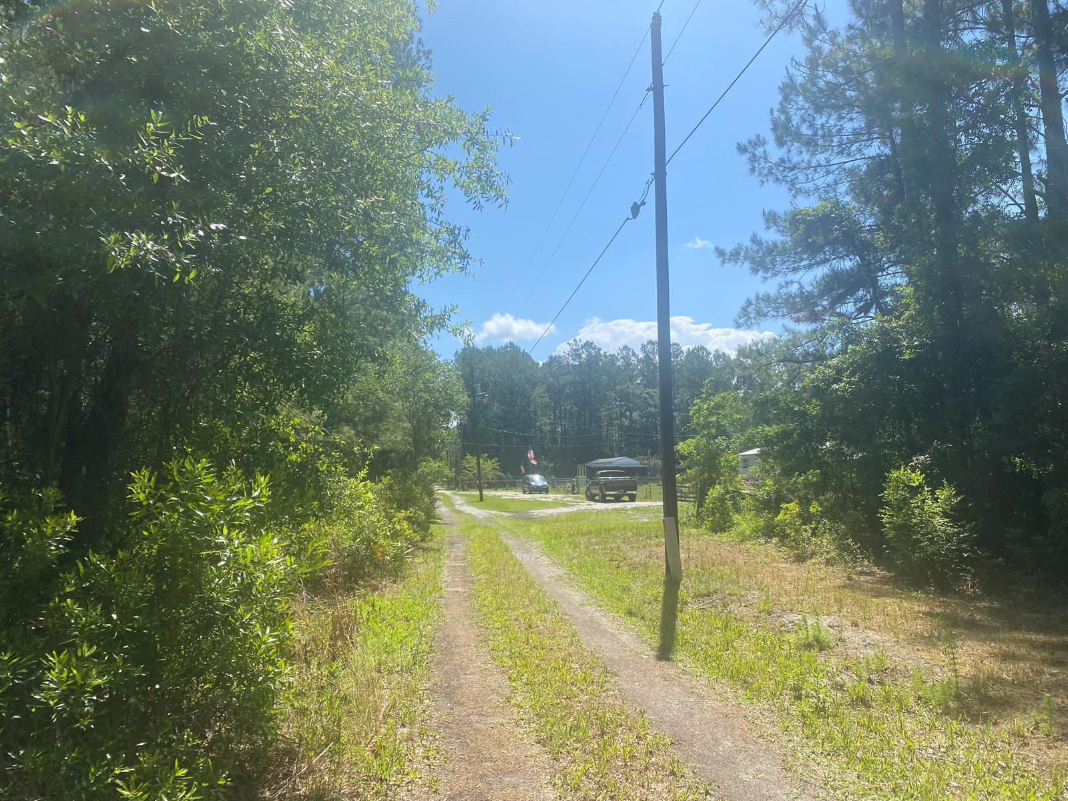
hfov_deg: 67.3
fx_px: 802
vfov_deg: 53.1
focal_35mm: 26
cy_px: 400
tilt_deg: +6.9
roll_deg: +2.3
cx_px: 534
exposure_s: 1/2513
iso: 32
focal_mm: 4.25
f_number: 1.8
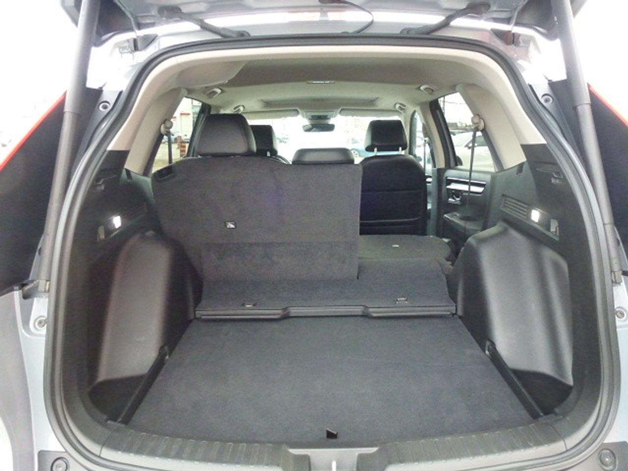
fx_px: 435
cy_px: 236
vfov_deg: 56.8
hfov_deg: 71.6
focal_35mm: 24
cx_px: 314
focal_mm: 4.3
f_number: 3.3
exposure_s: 1/60
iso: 800
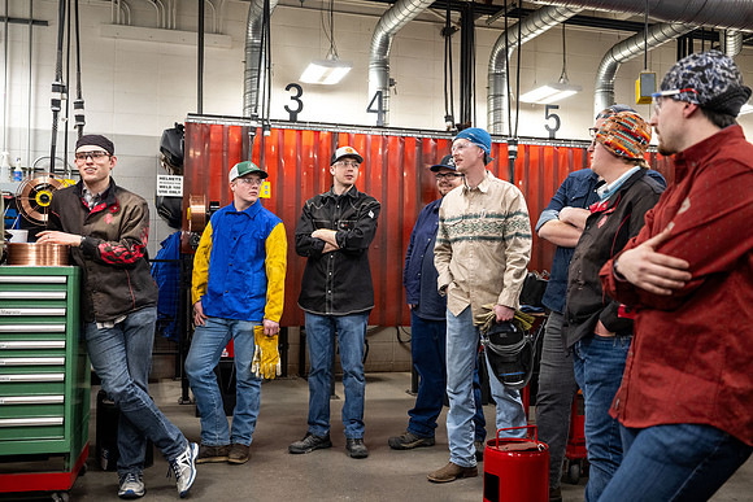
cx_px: 376
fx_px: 753
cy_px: 251
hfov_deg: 53.1
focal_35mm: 36
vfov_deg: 36.9
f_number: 3.2
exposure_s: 1/250
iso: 1600
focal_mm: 36
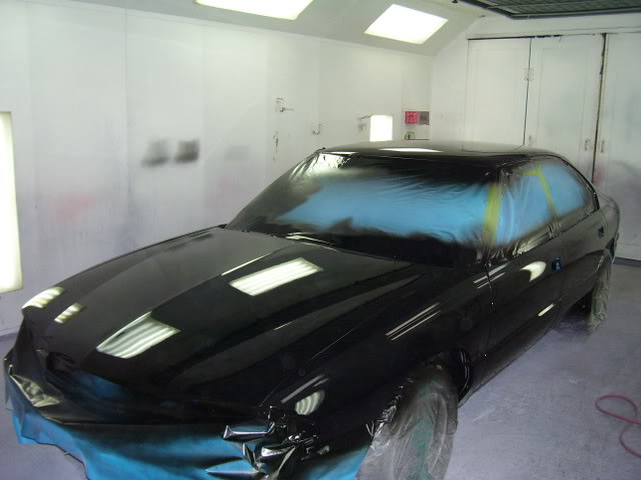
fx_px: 630
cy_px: 240
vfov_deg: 41.8
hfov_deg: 54.0
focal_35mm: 34
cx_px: 320
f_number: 2.7
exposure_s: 1/60
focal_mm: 5.6
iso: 125
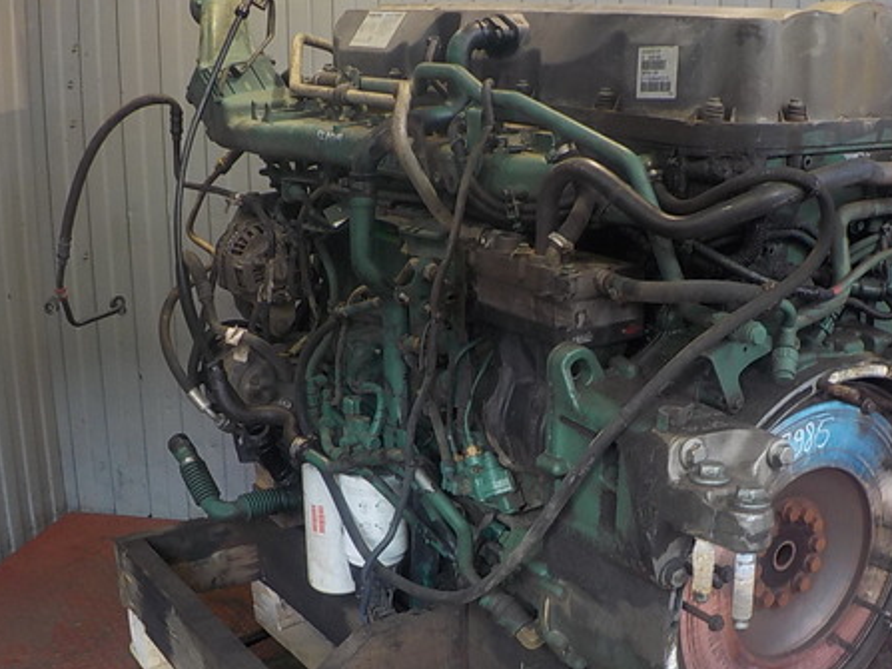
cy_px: 413
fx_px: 1108
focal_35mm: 43
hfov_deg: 43.5
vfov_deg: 33.4
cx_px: 563
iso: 125
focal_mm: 4.1
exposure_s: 1/30
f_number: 3.3
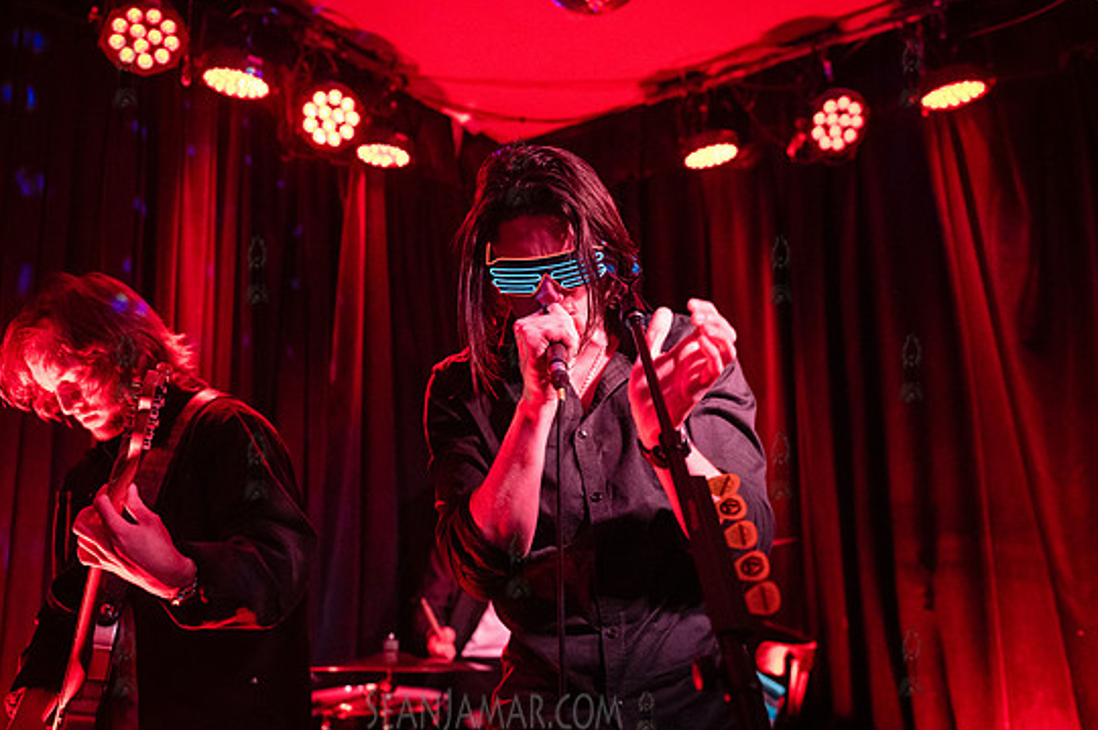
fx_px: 884
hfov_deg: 63.7
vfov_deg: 44.9
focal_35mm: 29
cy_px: 366
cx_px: 516
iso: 12800
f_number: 3.2
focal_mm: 27
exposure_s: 1/400
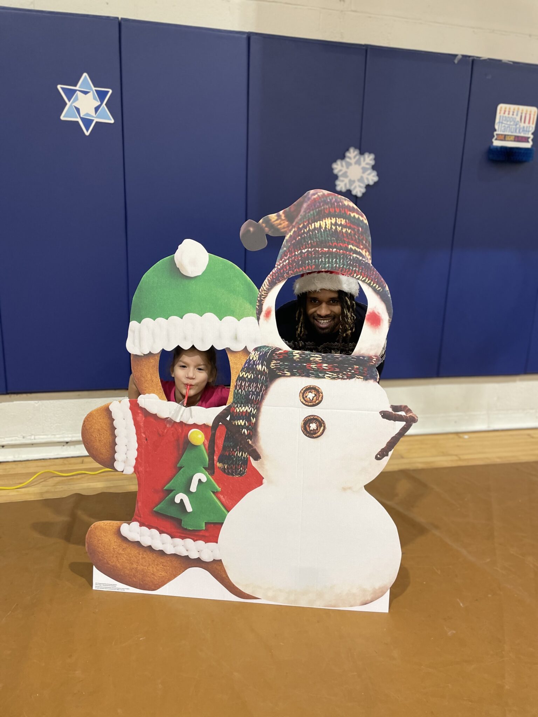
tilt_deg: -15.2
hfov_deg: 53.1
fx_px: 539
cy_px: 358
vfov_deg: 67.3
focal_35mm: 26
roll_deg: -3.1
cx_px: 269
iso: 125
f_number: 1.6
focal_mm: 4.2
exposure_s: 1/60
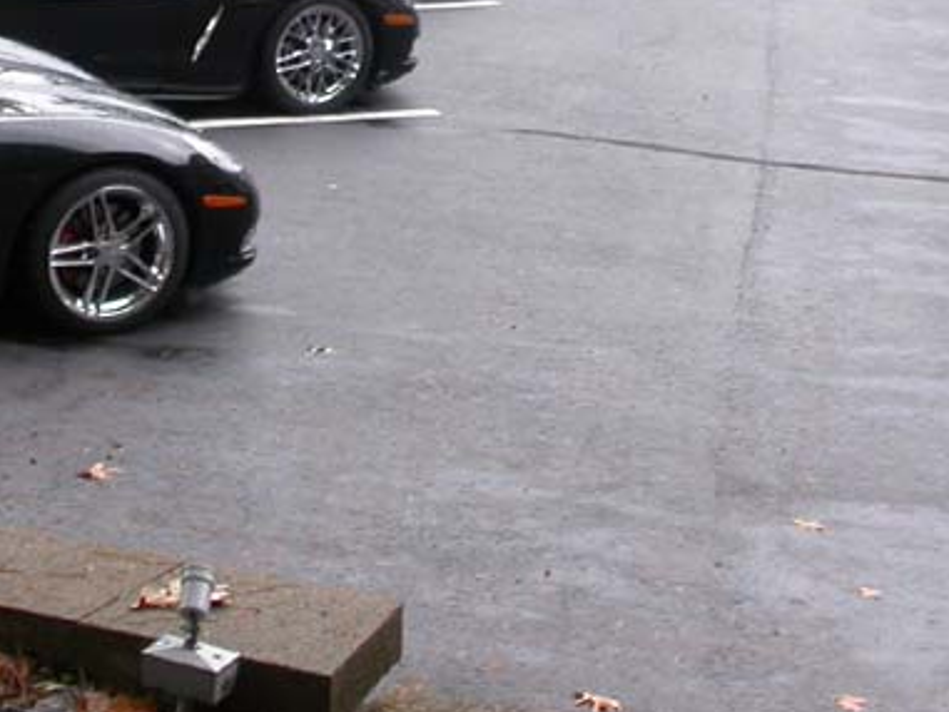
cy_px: -30
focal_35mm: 102
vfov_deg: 14.2
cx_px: 276
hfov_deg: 19.2
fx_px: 2797
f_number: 3.7
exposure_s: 1/153
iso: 100
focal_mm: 7.85
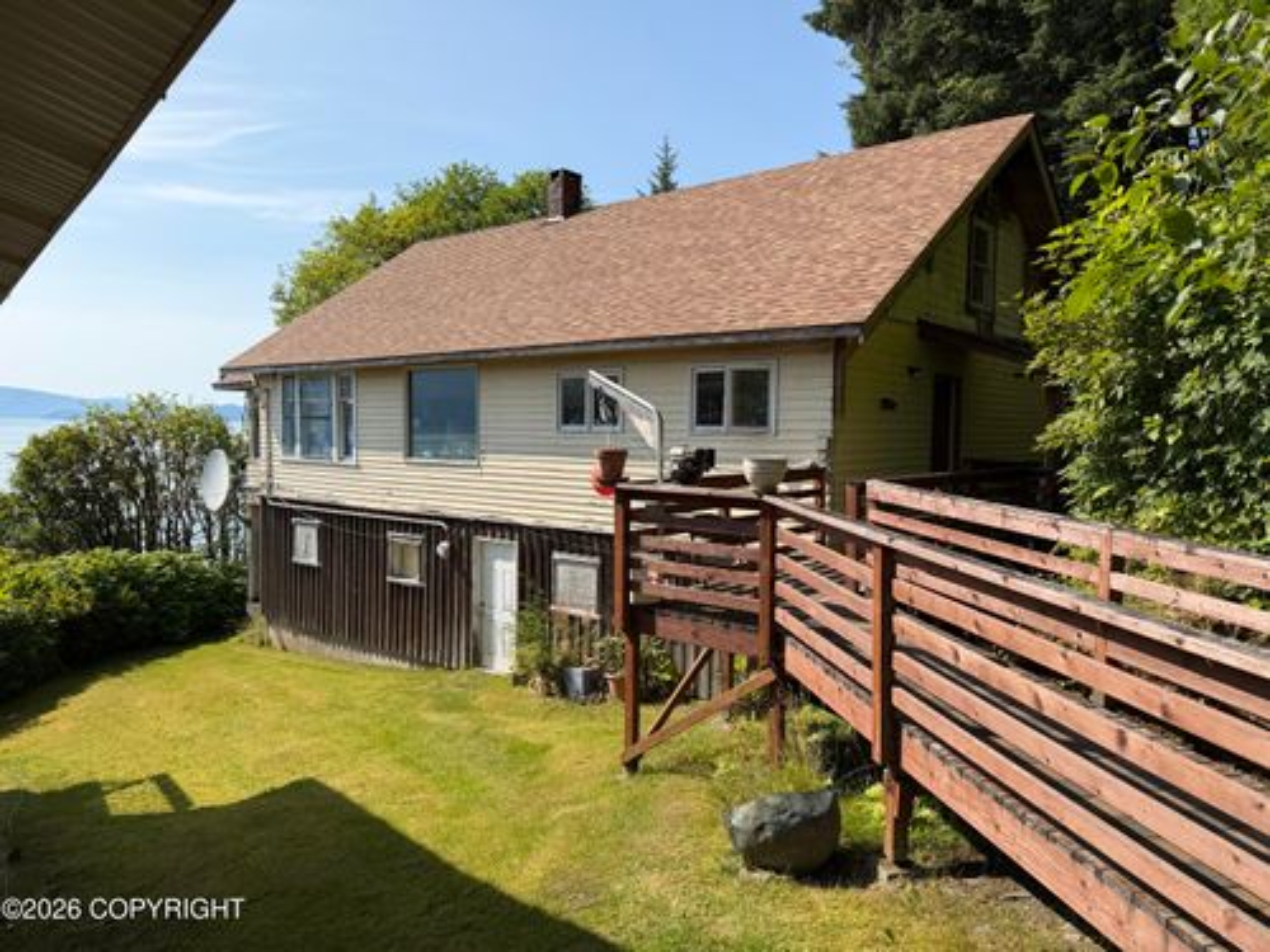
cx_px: 635
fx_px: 881
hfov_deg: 71.6
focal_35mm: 24
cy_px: 476
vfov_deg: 56.8
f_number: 1.78
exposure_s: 1/4167
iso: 80
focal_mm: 6.76
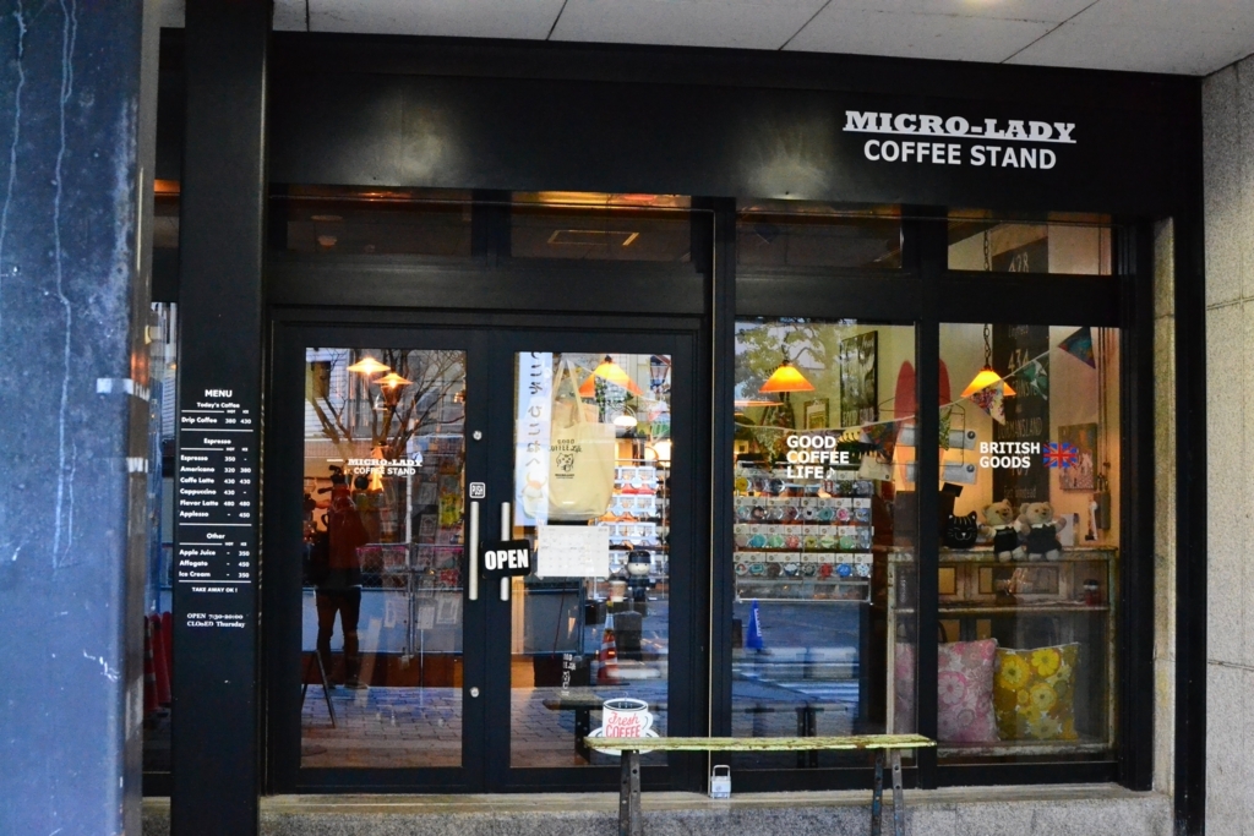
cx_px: 627
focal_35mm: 52
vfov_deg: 25.8
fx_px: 1829
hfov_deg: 37.8
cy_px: 418
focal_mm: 35
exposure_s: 1/60
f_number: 8
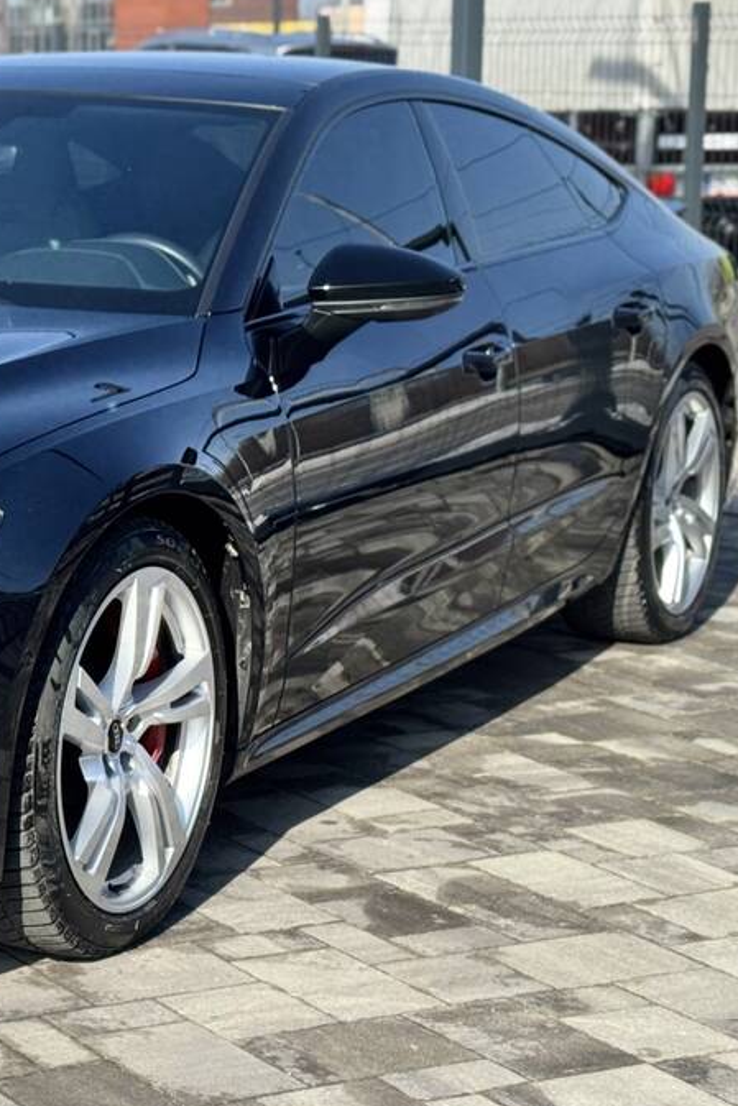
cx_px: -117
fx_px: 2735
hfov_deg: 14.9
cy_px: 477
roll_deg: +0.3
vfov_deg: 22.8
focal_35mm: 89
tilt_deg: -8.7
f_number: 1.78
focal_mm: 6.76
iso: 64
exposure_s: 1/2513
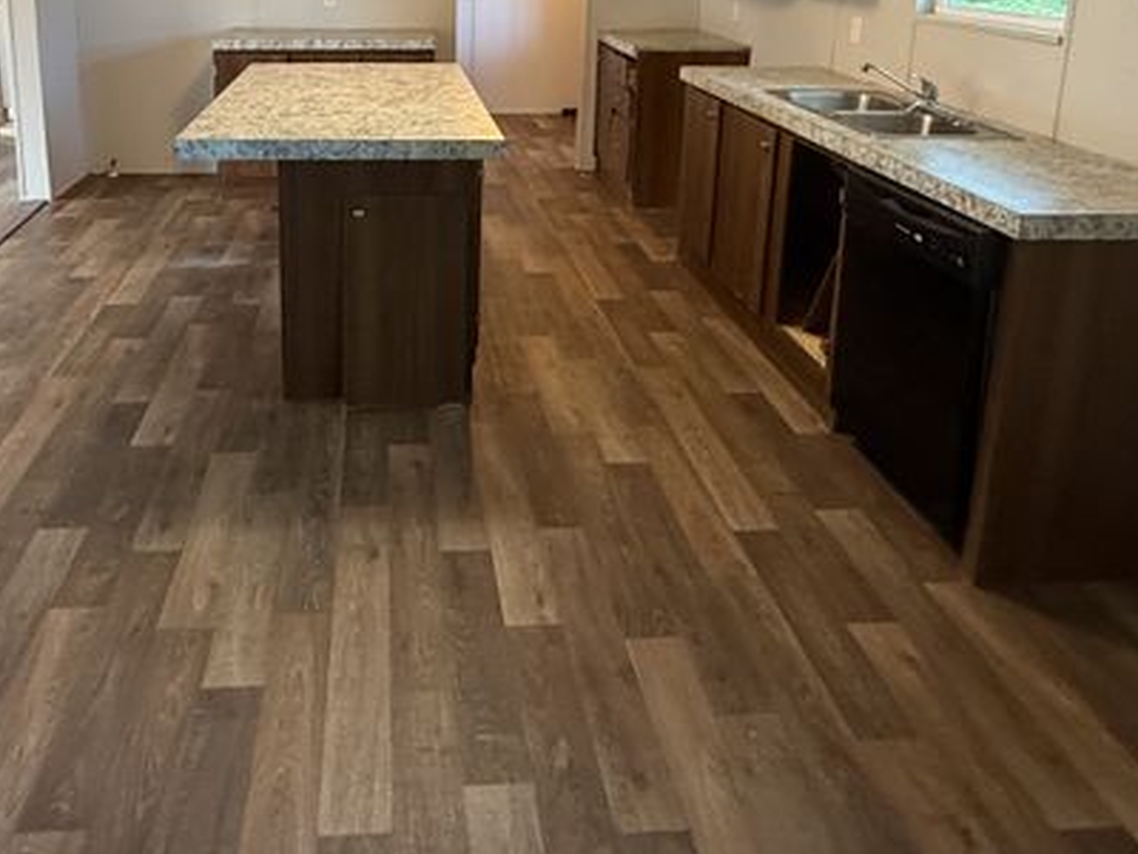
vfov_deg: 46.0
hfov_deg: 62.7
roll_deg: -1.4
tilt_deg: -10.1
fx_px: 920
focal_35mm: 28
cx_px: 438
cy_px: 120
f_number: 2.2
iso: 400
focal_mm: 2.22
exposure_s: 1/60
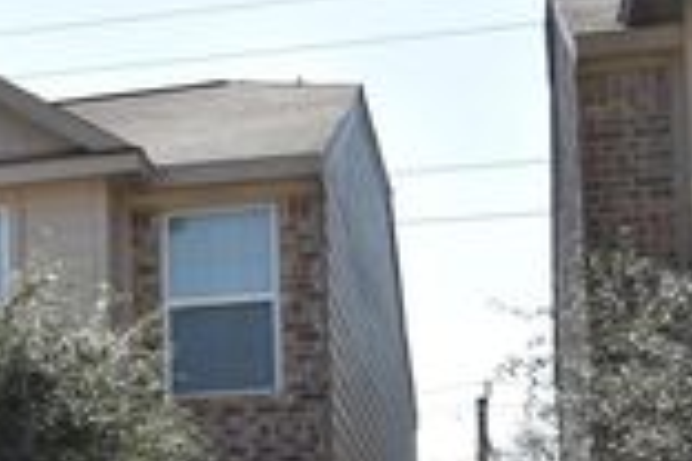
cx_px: -350
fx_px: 2037
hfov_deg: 17.3
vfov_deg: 12.7
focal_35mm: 106
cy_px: 494
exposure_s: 1/250
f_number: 8
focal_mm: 22
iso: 100
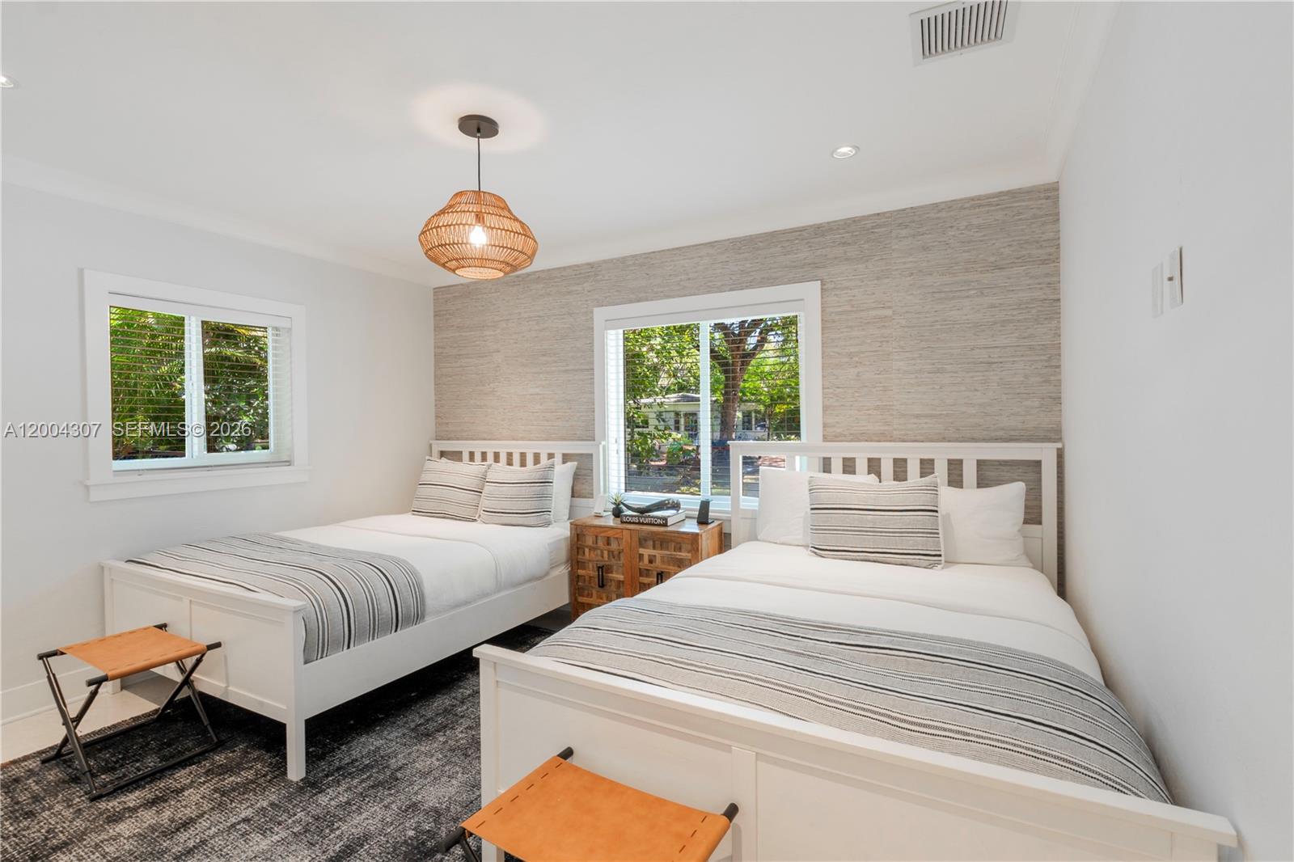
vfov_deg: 72.0
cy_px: 431
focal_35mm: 16
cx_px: 647
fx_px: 593
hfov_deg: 95.0
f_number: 9
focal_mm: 11
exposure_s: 1/40
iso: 250
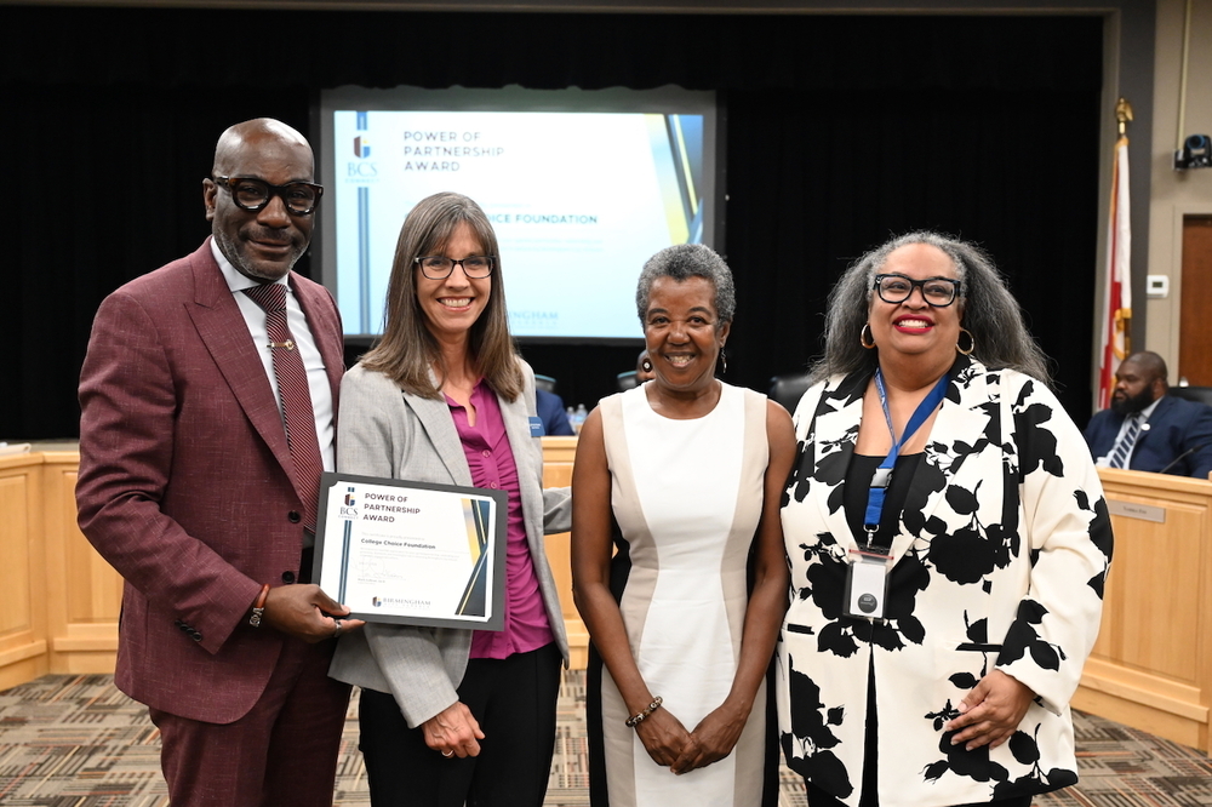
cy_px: 404
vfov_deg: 33.4
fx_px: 1346
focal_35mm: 40
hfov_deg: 48.5
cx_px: 606
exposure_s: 1/250
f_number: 4
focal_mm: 40
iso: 5000
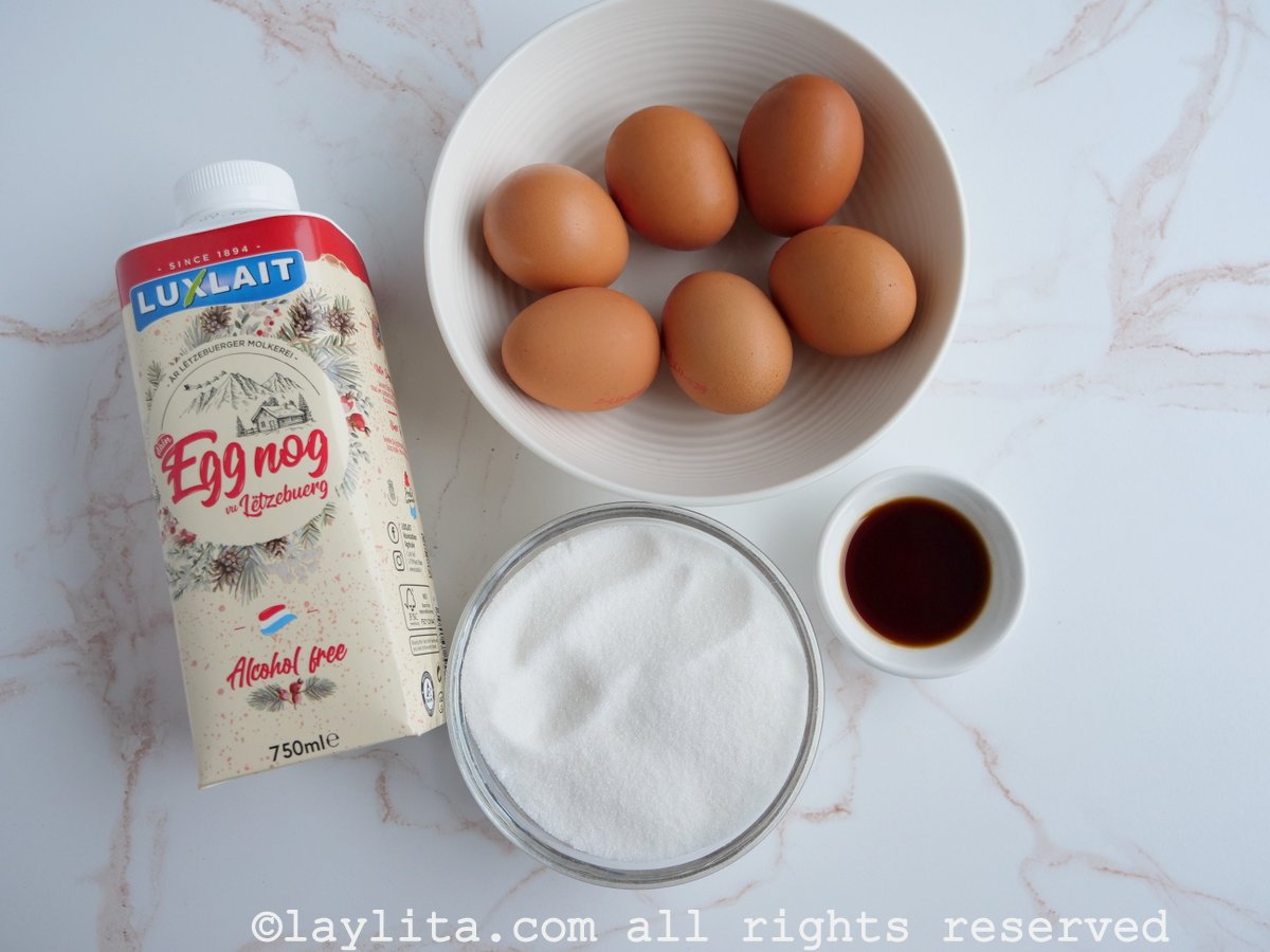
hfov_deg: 60.0
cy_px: 476
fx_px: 1101
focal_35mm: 30
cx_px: 635
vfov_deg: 46.8
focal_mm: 15
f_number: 3
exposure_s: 1/60
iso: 640
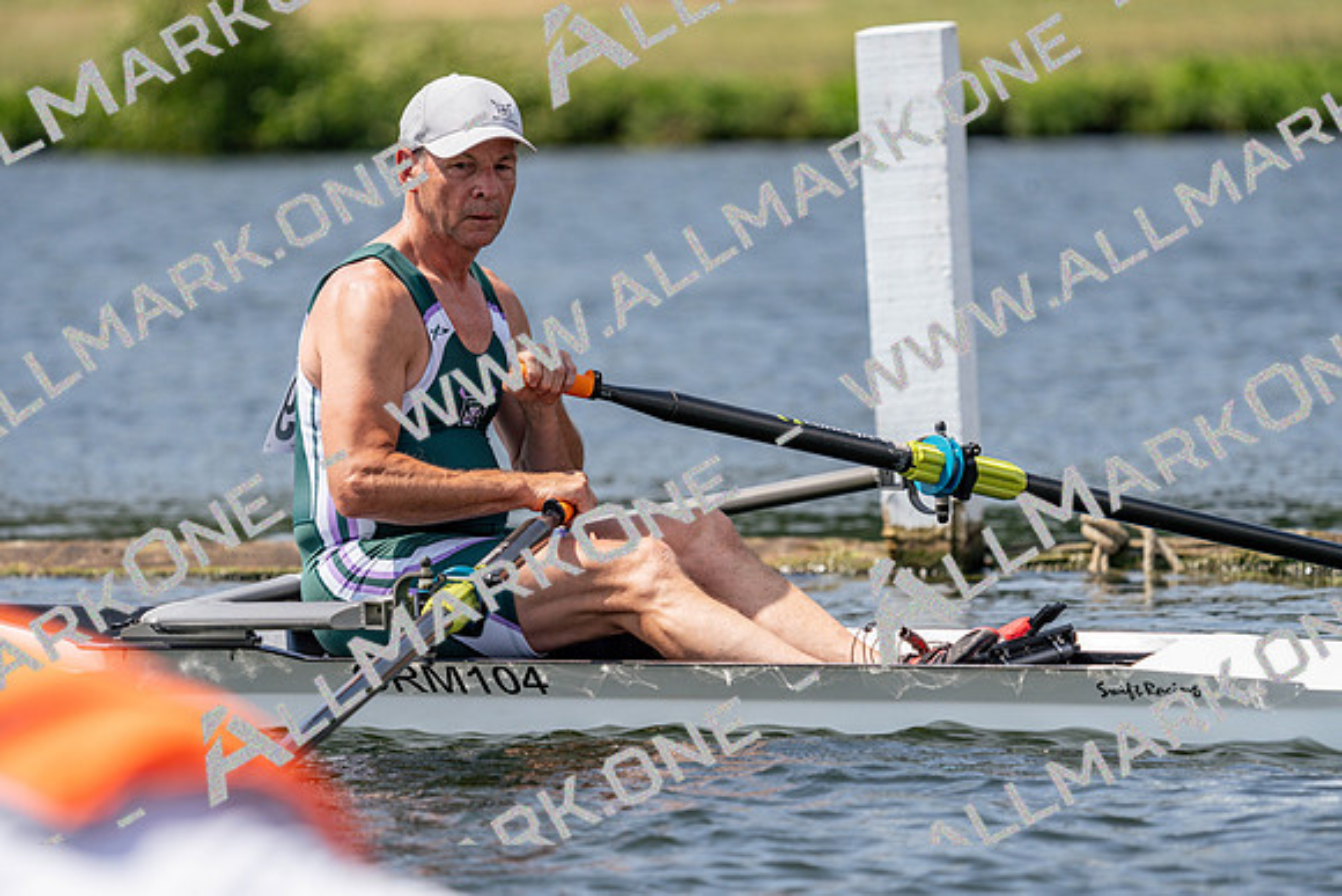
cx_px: 671
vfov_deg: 3.7
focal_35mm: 368
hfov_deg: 5.6
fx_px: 13721
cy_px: 448
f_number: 6.3
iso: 200
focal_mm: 368
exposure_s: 1/1600
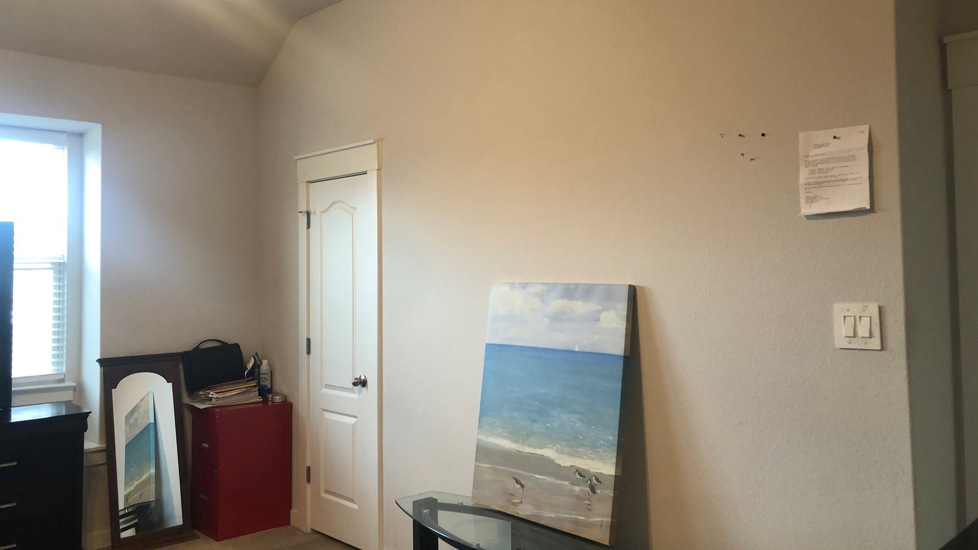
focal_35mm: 31
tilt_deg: +1.5
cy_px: 232
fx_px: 804
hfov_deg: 62.6
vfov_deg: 37.7
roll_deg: +0.9
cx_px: 487
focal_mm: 3.99
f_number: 1.8
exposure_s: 1/24
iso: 40
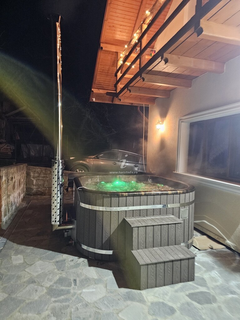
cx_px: 120
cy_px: 160
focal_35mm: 23
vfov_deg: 73.9
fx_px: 213
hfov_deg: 58.9
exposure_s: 1/25
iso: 800
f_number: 1.7
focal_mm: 6.3
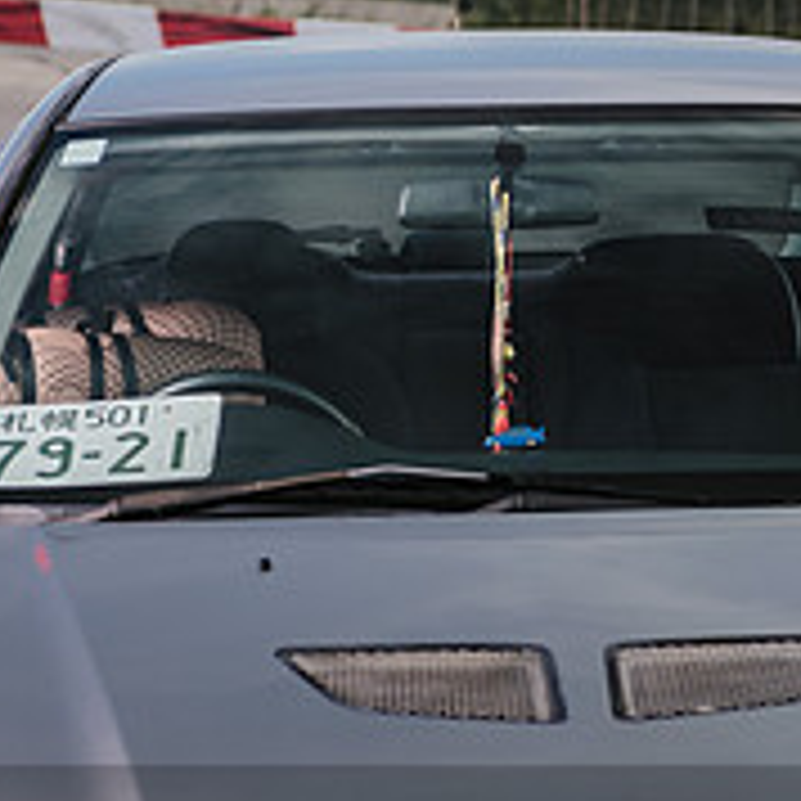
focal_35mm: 176
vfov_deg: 9.9
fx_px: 4608
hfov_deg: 9.9
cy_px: 279
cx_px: 525
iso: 64
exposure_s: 1/160
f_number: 3.5
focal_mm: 62
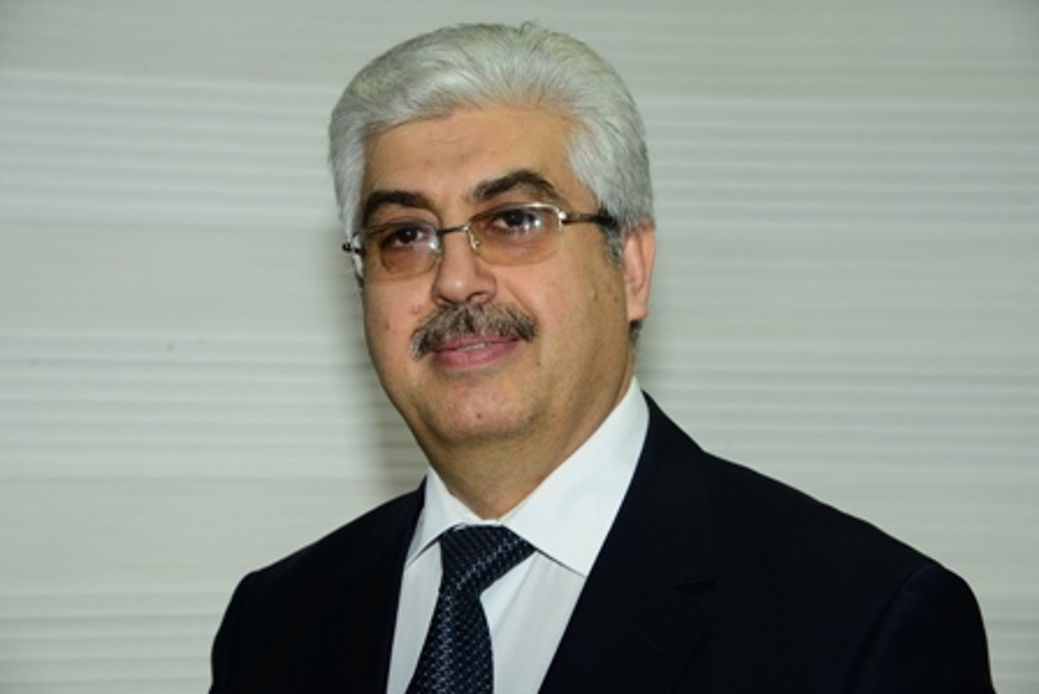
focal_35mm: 112
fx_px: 3233
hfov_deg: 18.3
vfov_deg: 12.2
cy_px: 347
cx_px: 520
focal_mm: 112
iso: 320
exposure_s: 1/40
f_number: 9
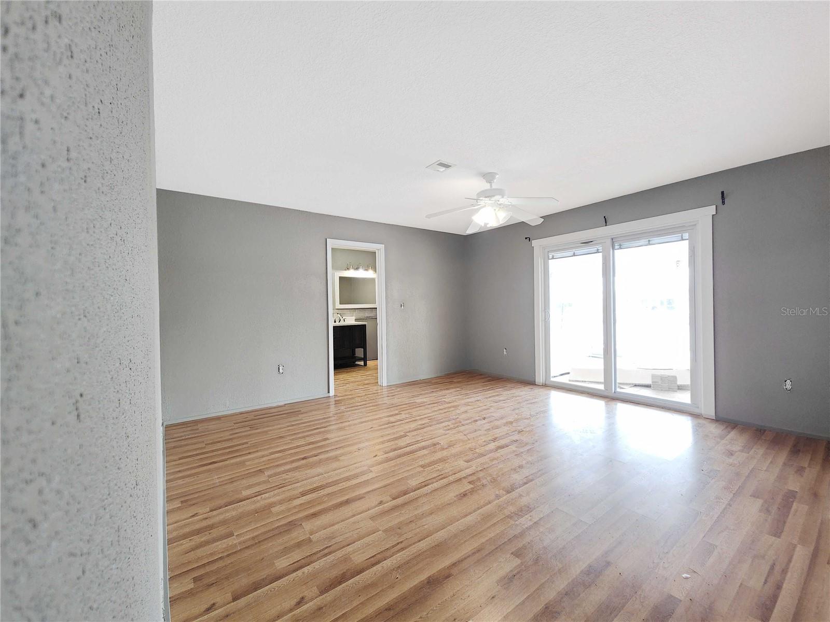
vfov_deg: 89.9
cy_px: 311
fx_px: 312
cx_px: 415
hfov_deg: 106.2
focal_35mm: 13
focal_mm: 2.2
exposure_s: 1/60
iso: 125
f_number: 2.2
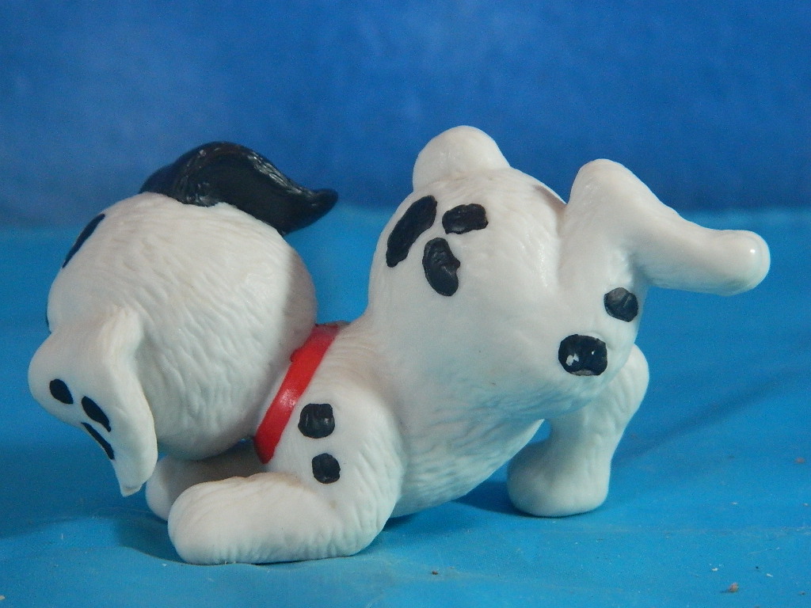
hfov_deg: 15.3
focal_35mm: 129
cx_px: 406
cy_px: 304
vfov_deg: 11.5
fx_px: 3022
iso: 400
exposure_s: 1/30
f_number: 4.7
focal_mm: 23.2
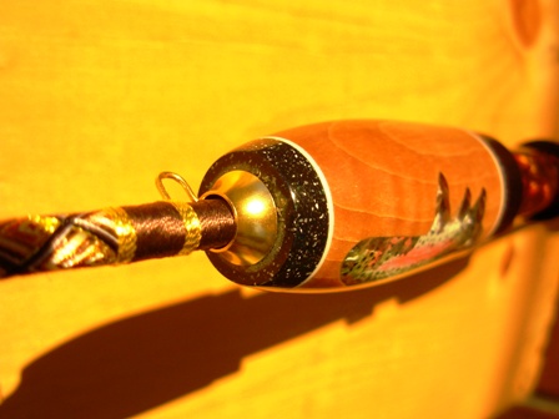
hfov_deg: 49.0
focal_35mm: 38
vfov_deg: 37.7
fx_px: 614
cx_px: 280
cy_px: 210
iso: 50
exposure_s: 1/886
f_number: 2.9
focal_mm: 6.3
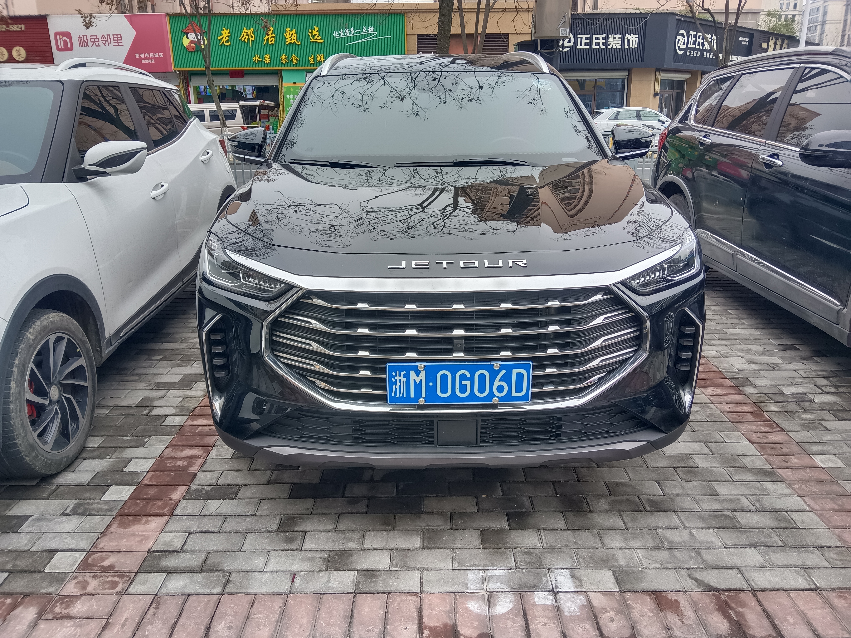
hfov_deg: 67.3
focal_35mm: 26
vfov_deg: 53.1
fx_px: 639
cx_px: 426
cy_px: 319
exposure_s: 1/100
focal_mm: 4.05
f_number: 1.8
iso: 130
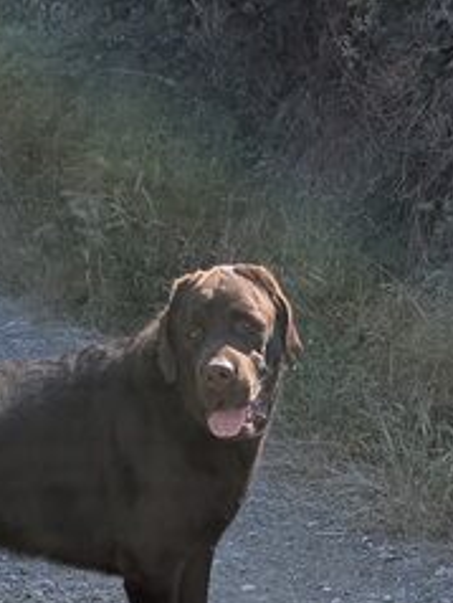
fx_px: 1829
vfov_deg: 16.8
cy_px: 937
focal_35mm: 105
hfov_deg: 14.1
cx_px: 244
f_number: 1.89
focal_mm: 5.43
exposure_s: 1/756
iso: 47
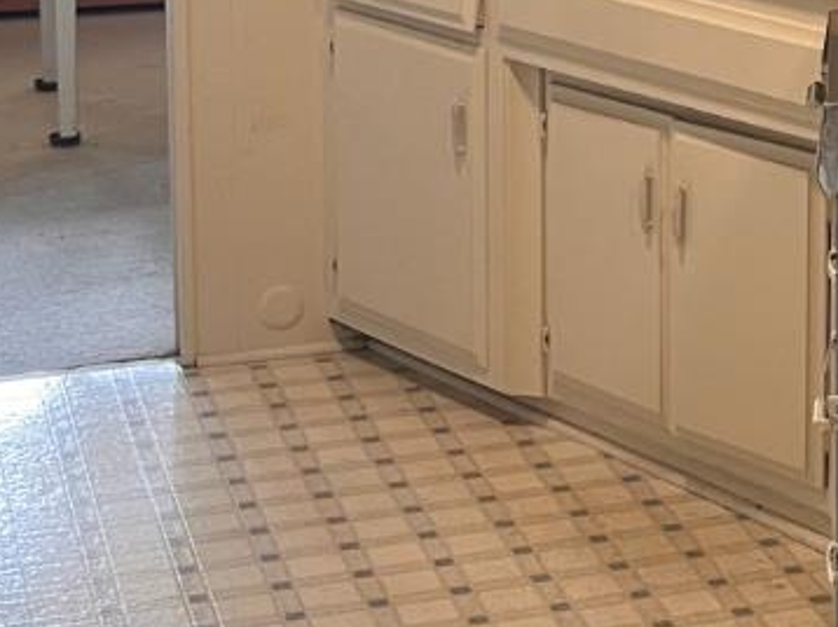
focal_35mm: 109
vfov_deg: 13.2
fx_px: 2637
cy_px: -132
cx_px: 1105
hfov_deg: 17.0
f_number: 1.6
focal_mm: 5.1
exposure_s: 1/60
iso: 100
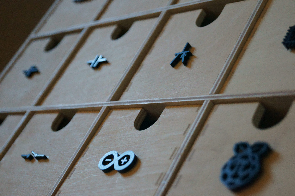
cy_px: 98
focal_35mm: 82
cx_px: 148
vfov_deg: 16.5
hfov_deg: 24.6
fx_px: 675
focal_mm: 55
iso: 3200
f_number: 5.6
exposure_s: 1/160
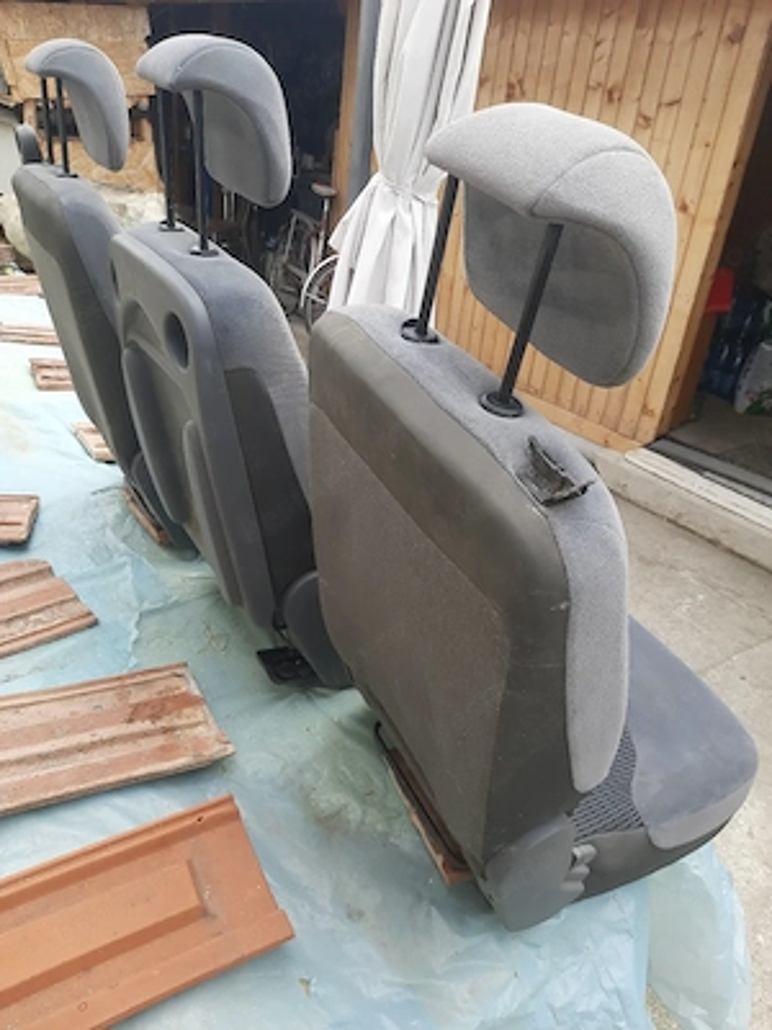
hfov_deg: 54.9
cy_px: 515
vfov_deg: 69.4
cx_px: 386
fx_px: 743
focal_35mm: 25
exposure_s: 1/100
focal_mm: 4.6
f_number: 2
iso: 40
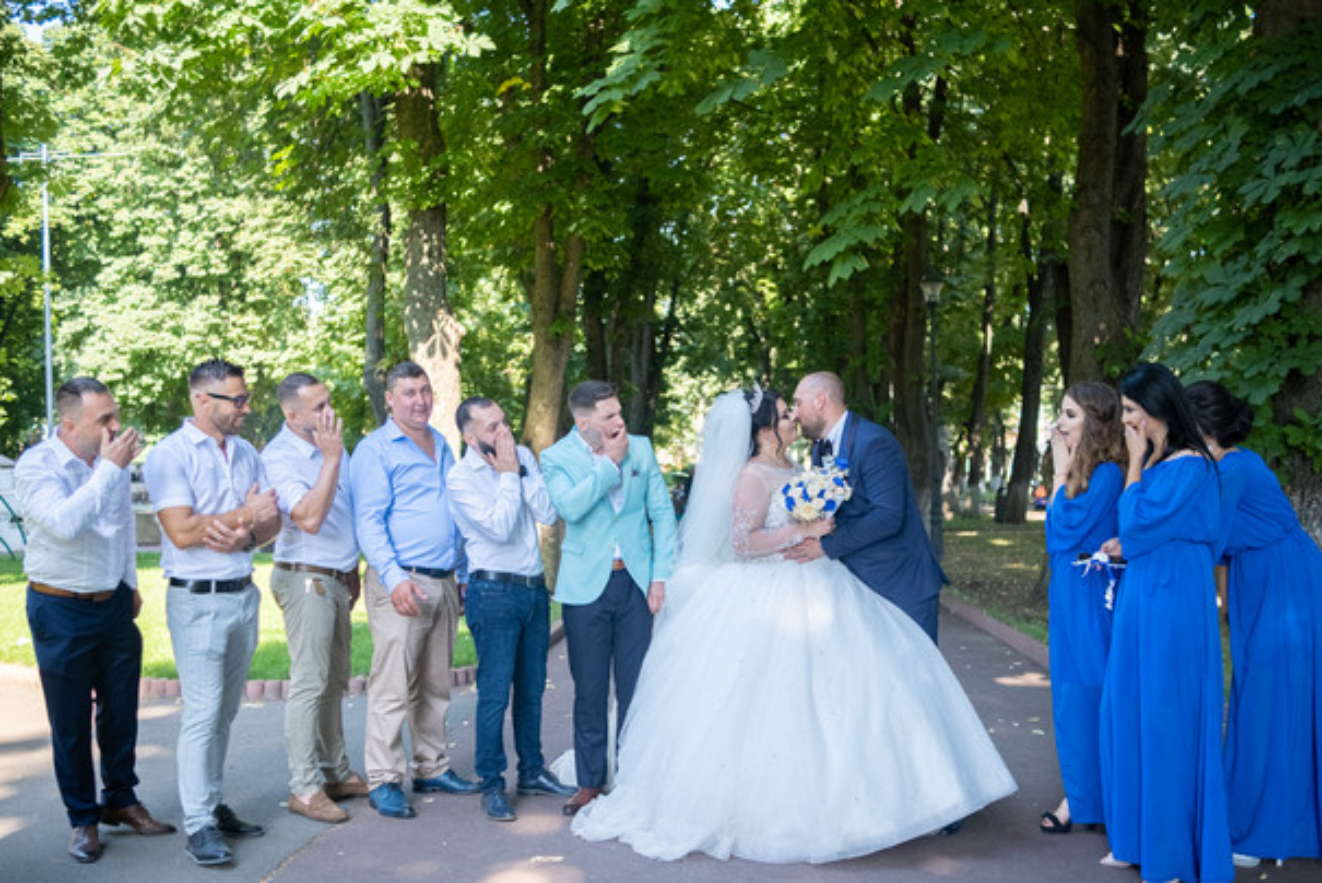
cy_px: 462
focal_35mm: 37
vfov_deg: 36.0
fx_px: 1359
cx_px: 677
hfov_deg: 51.9
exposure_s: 1/500
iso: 640
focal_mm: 23
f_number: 2
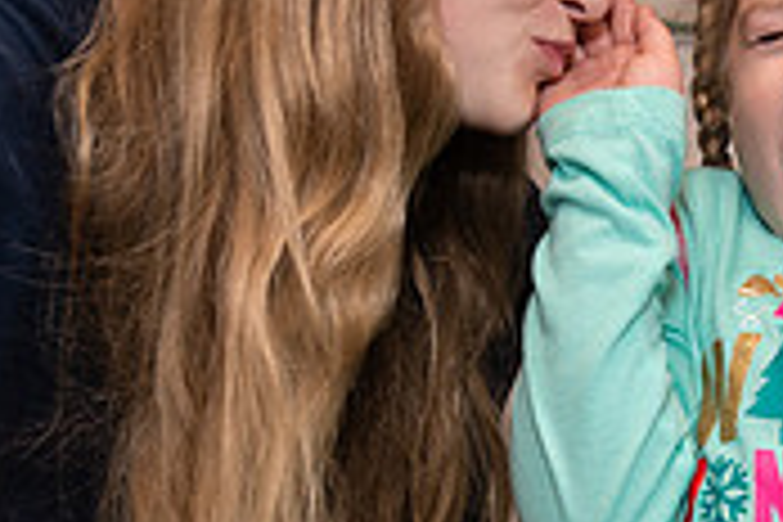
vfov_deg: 17.0
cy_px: 322
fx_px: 1740
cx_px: 747
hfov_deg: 24.4
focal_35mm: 80
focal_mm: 24
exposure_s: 1/250
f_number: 5
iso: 320
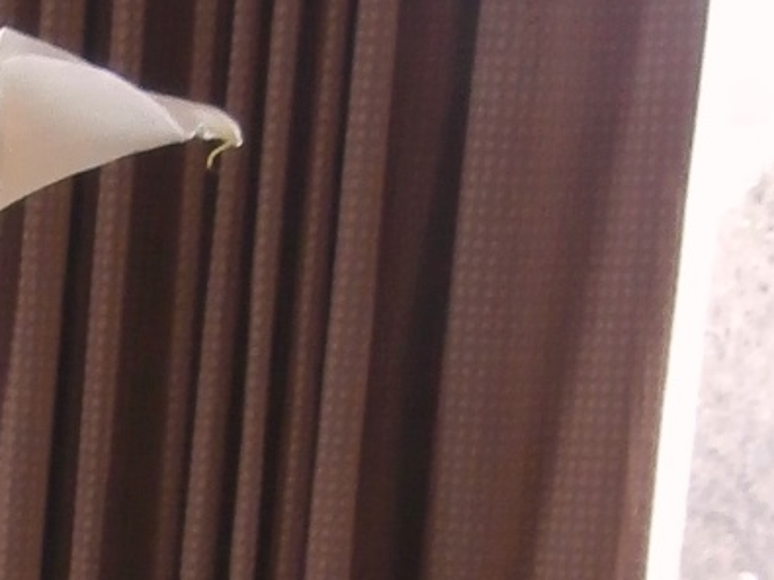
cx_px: -213
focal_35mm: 97
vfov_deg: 13.9
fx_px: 2169
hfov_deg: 18.9
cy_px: 984
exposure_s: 1/40
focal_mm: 4.2
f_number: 3
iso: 200
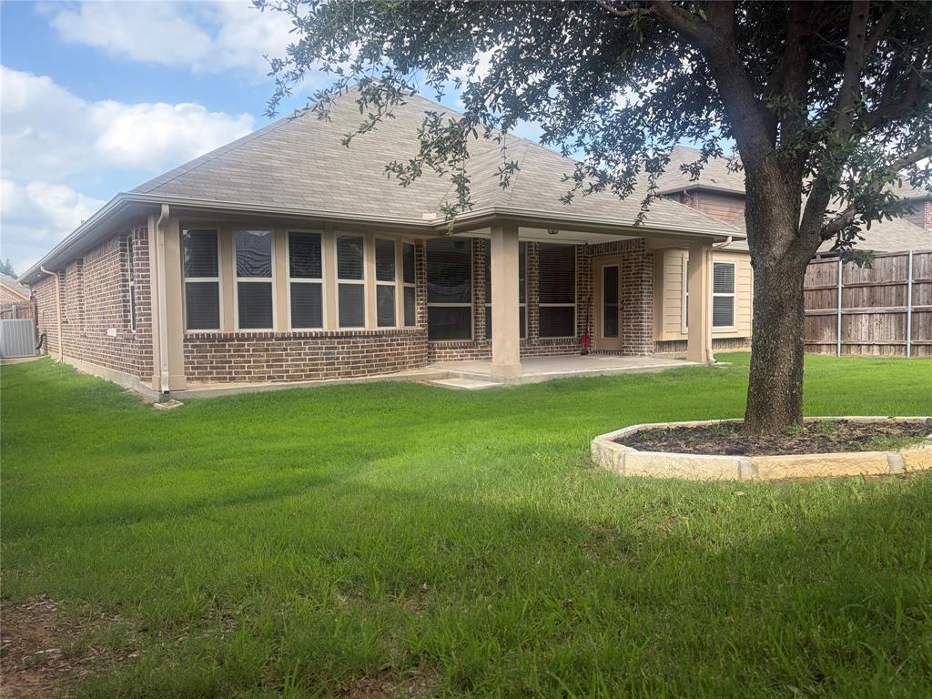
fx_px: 700
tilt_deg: -2.7
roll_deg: +0.8
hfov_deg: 67.3
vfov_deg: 53.1
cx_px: 466
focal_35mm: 26
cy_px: 350
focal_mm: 5.96
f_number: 1.6
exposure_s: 1/945
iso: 64
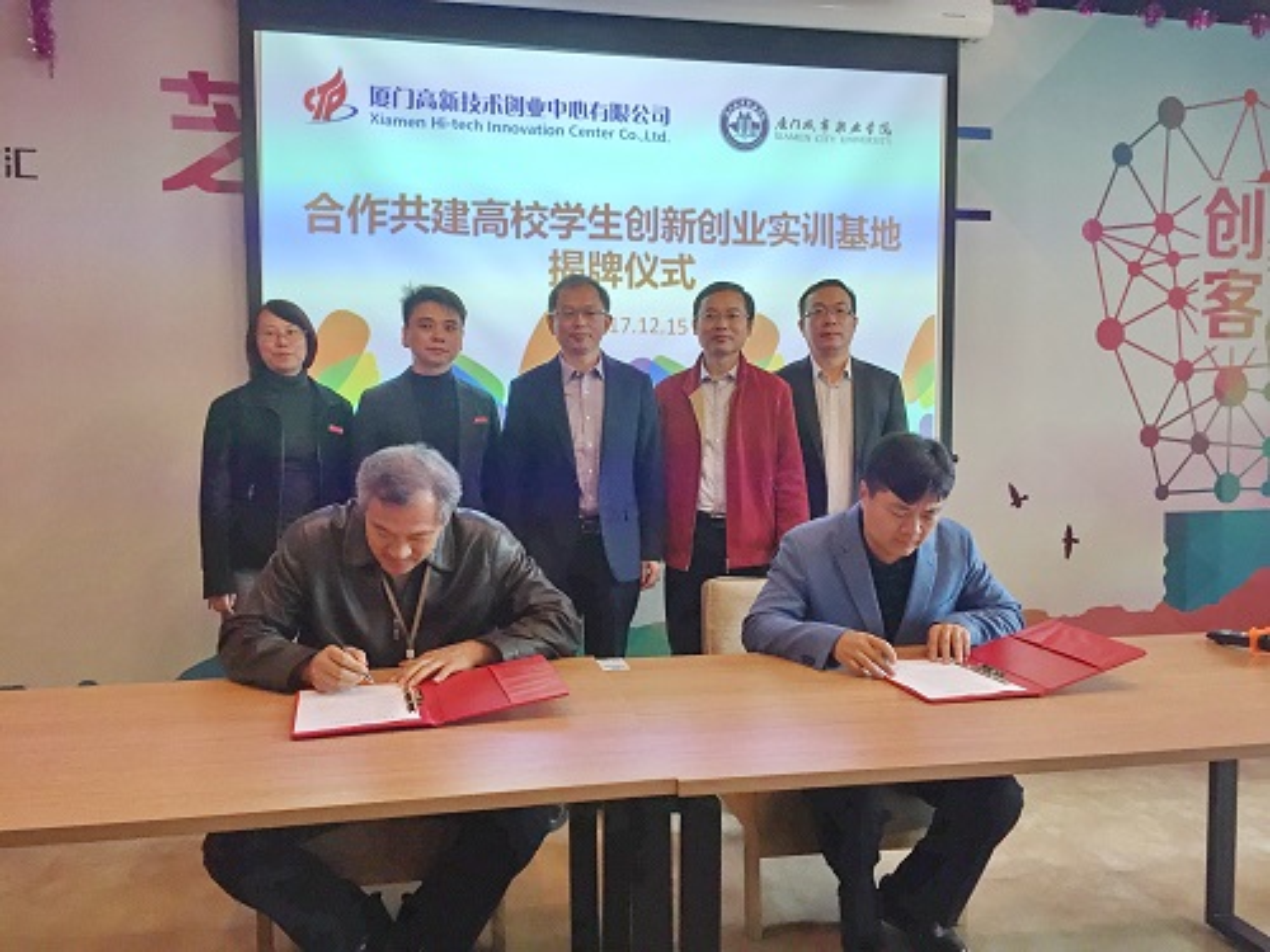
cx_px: 635
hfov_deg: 61.7
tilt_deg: -3.7
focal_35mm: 29
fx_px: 1064
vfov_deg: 48.2
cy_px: 476
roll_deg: +0.4
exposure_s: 1/33
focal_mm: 4.15
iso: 50
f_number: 2.2
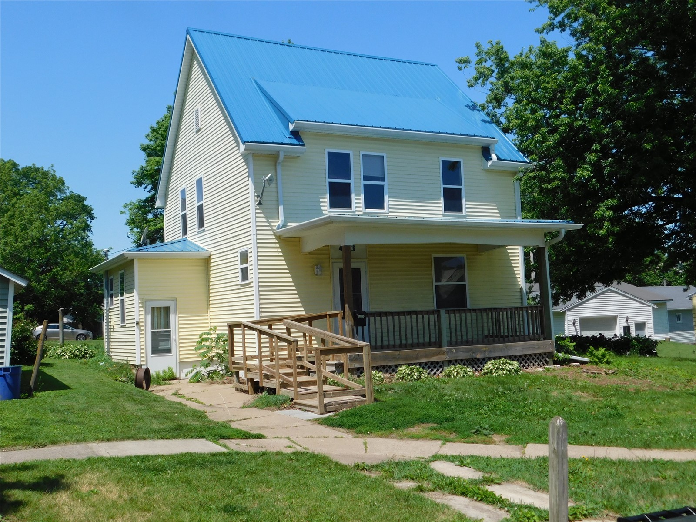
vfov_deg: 39.7
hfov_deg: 51.4
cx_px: 348
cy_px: 261
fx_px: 724
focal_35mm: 36
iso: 125
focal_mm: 6.3
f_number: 3.5
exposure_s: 1/1250
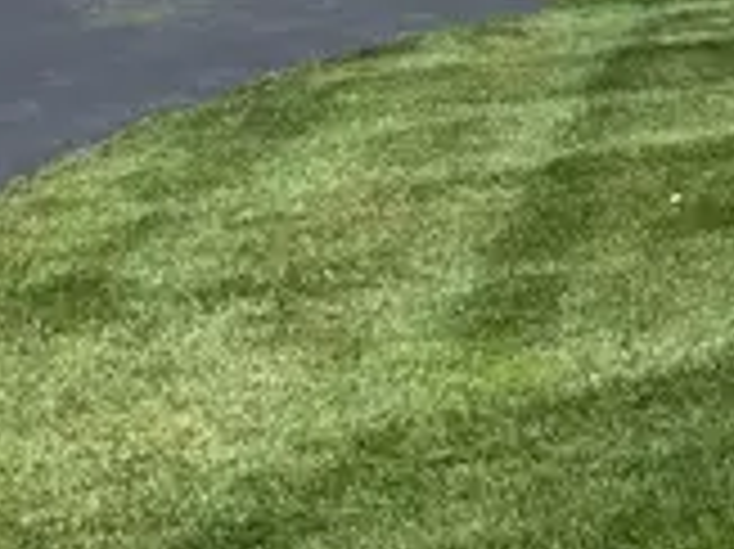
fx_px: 2034
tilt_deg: -1.6
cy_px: -162
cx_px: 1225
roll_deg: -0.5
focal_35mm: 96
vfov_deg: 14.7
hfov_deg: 17.5
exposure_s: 1/2463
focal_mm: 5.1
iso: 50
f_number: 1.6
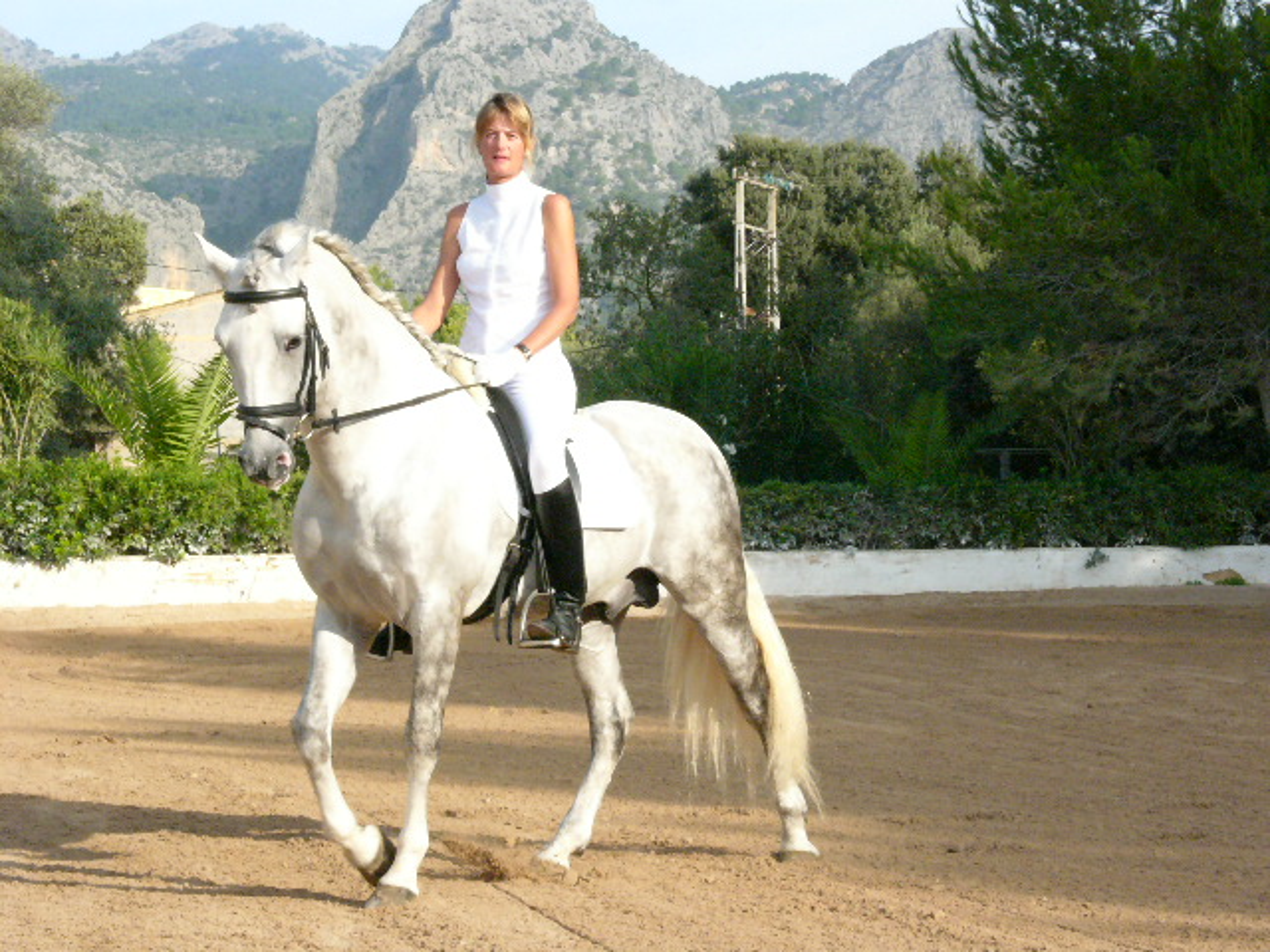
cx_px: 635
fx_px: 3302
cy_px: 476
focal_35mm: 90
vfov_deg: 16.4
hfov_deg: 21.8
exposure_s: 1/250
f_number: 11
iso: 400
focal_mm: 22.5
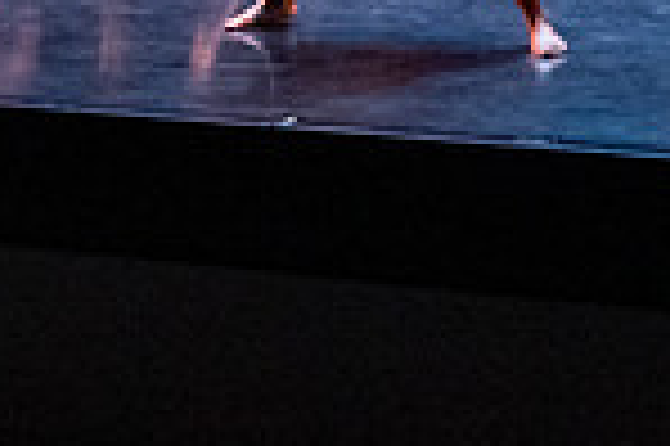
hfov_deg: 14.4
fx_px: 2640
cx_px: 455
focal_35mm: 142
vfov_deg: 9.1
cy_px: -412
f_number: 3.5
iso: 6400
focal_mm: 28
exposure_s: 1/320
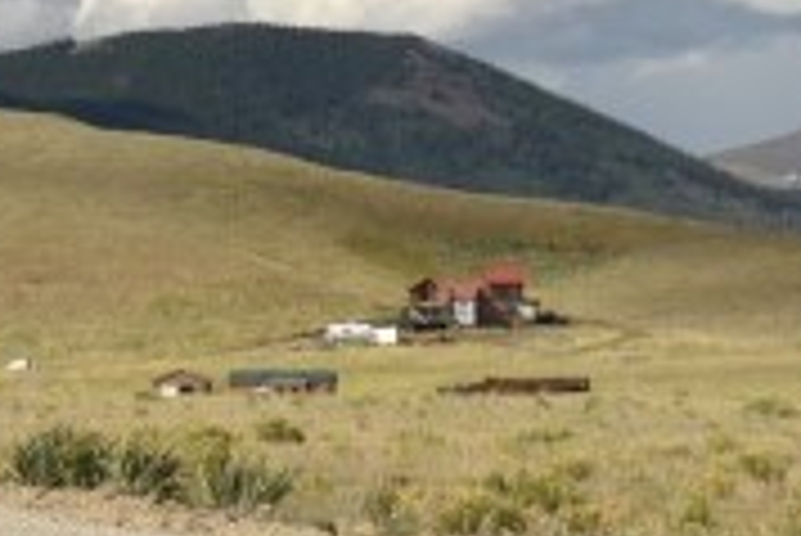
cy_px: -482
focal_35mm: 364
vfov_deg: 3.8
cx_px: -374
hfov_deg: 5.6
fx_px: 8105
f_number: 6.3
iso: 100
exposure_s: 1/250
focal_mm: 40
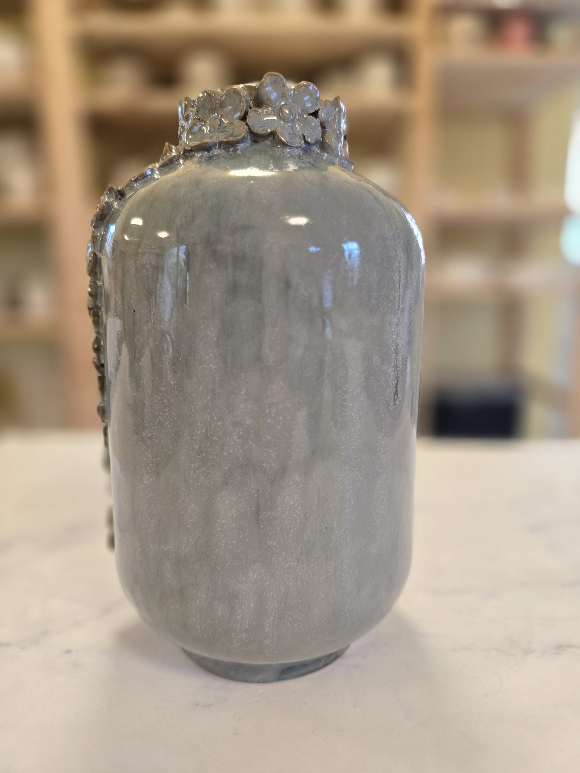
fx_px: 514
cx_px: 290
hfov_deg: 58.9
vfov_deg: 73.9
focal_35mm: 23
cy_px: 386
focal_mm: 6.3
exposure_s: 1/100
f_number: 1.7
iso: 200
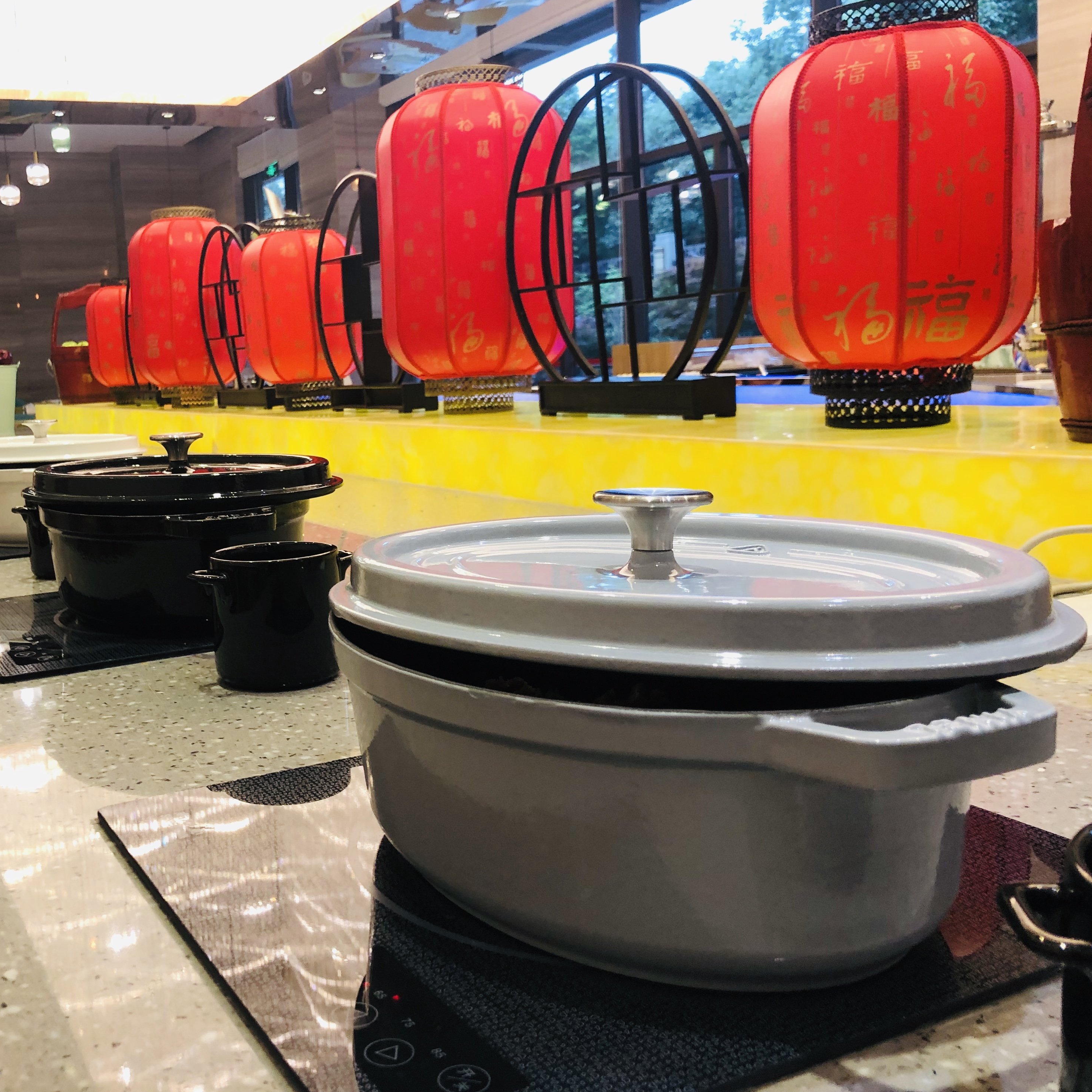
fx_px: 1213
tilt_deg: -7.3
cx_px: 344
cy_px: 531
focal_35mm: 34
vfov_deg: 48.4
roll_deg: +4.1
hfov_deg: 47.5
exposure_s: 1/17
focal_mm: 4
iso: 40
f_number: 1.8
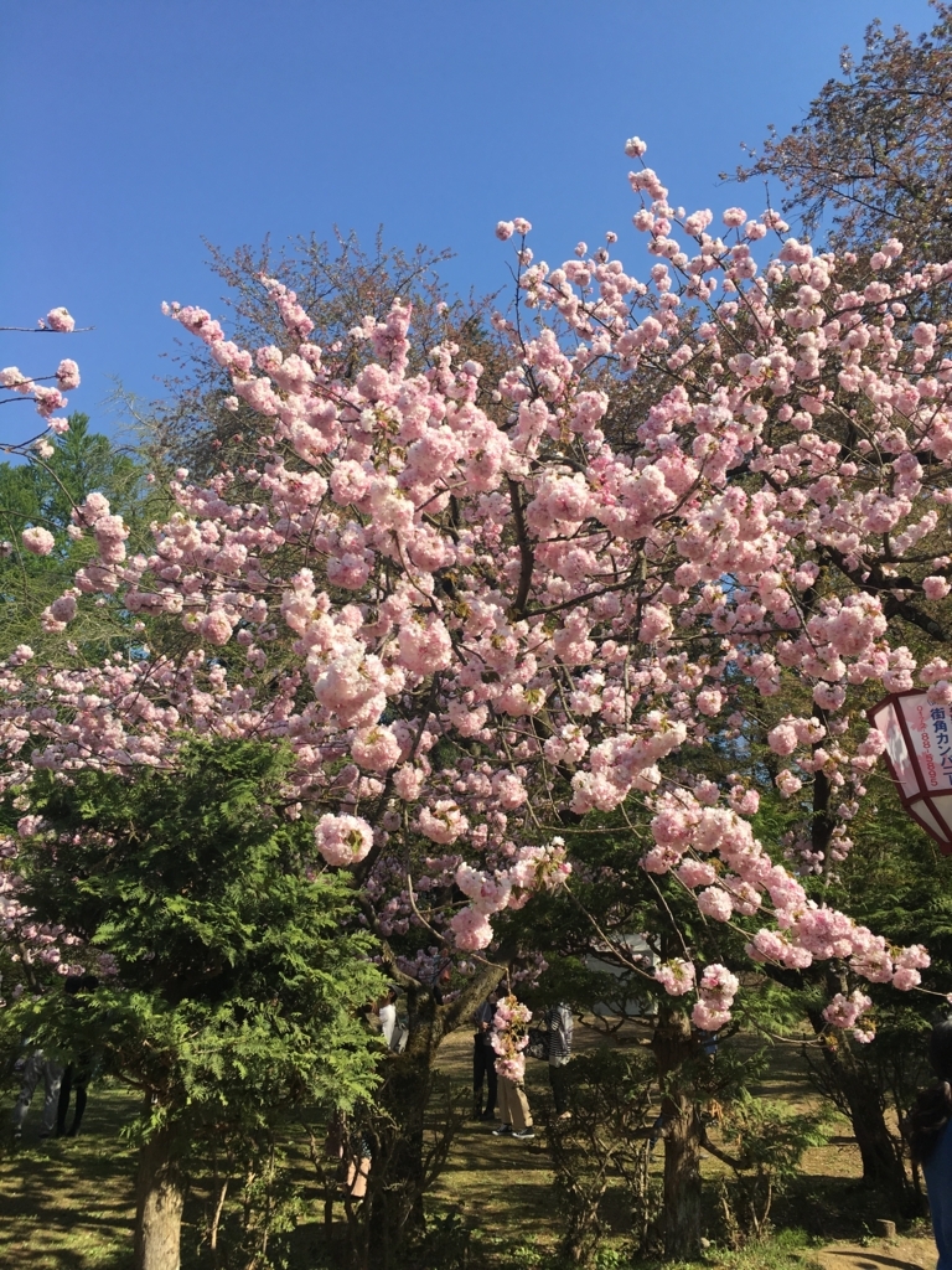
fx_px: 1063
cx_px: 476
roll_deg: -1.9
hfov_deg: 48.2
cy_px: 635
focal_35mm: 29
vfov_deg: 61.7
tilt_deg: +18.1
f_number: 2.2
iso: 25
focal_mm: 4.15
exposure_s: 1/1166
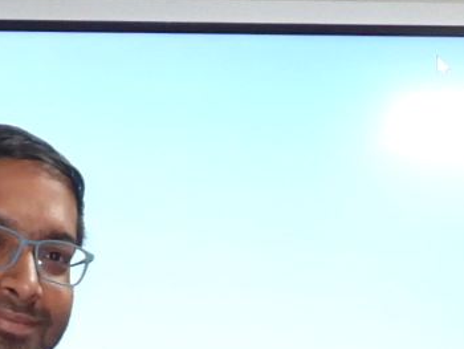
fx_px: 3045
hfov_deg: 8.7
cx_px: 251
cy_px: 989
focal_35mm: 227
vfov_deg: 6.1
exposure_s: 1/30
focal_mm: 6.3
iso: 200
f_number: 3.2
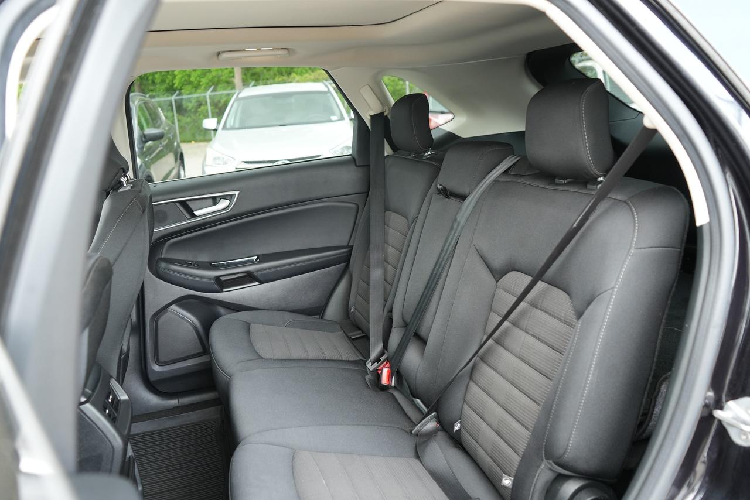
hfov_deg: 63.6
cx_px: 375
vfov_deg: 45.0
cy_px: 250
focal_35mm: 29
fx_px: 604
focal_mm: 29
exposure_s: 1/160
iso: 800
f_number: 4
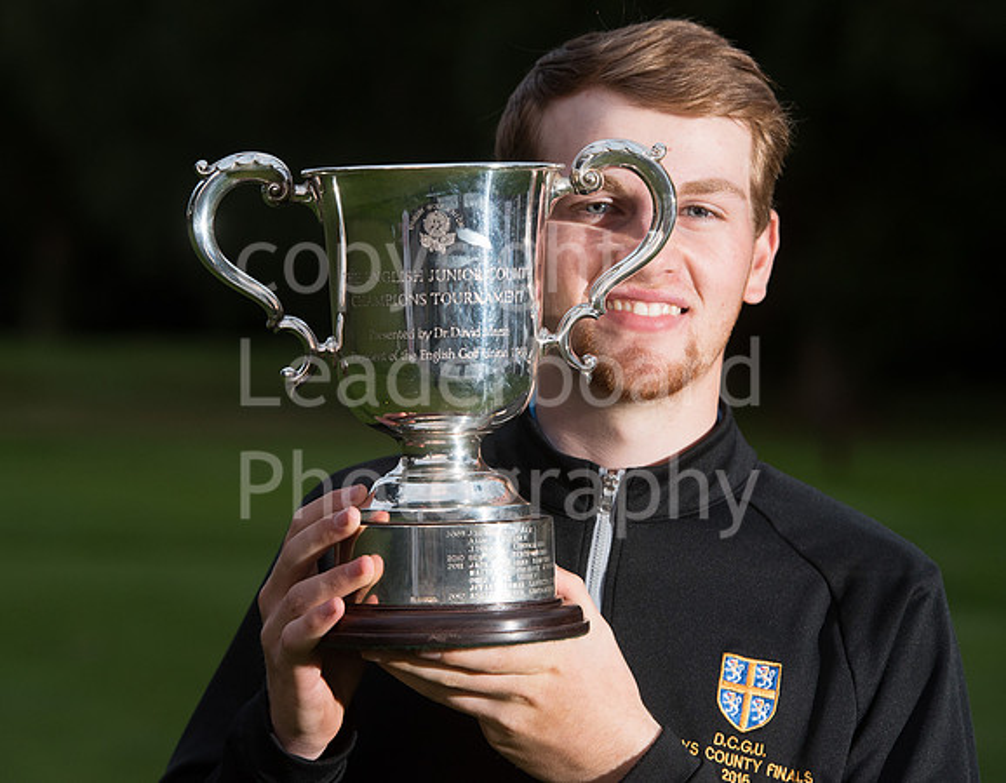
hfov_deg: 12.0
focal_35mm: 162
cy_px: 373
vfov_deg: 9.4
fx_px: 4782
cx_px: 465
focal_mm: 140
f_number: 5.6
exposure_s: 1/200
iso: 1000
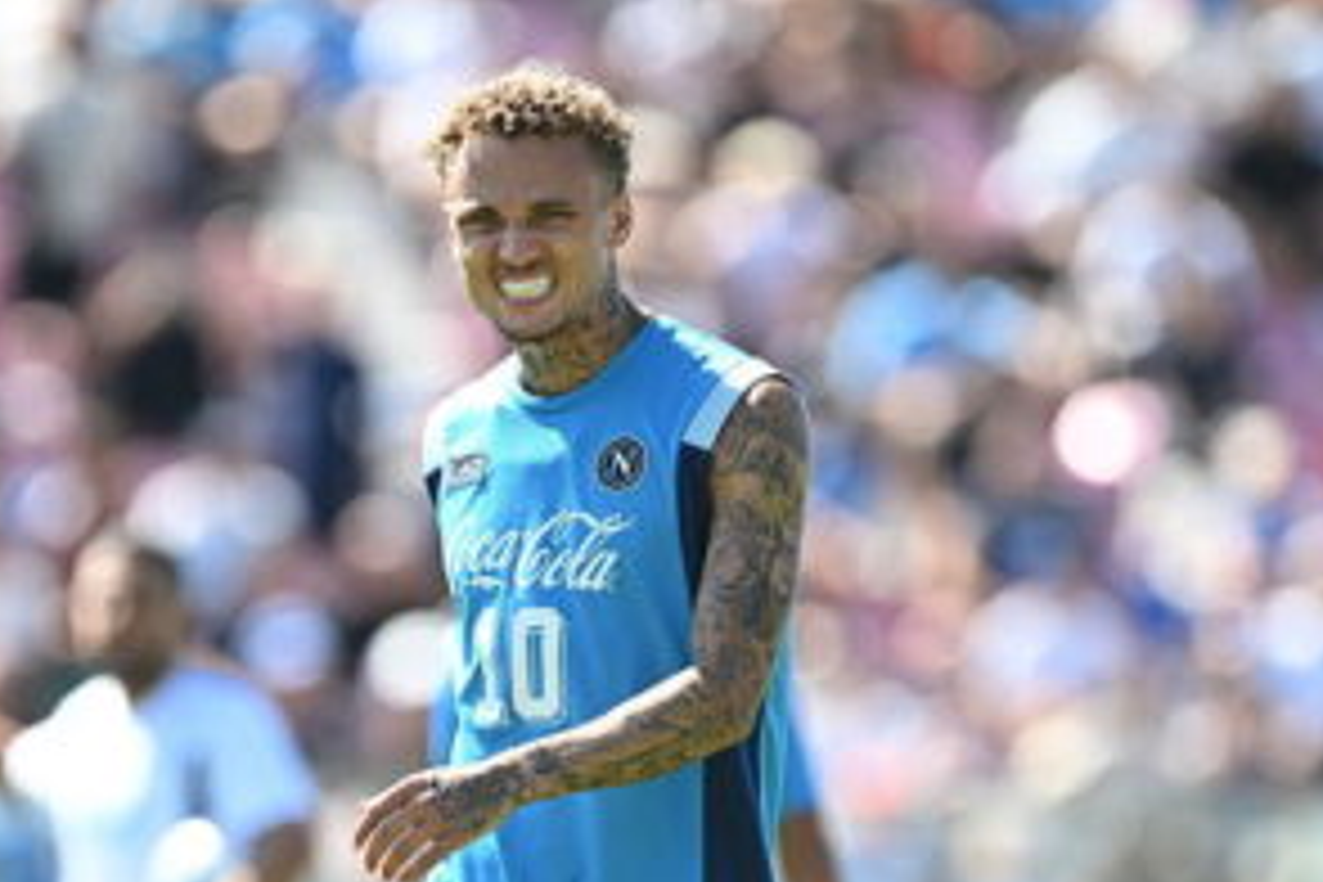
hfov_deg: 3.2
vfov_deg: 2.1
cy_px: 536
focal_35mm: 653
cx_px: 464
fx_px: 23996
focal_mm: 400
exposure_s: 1/1600
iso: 500
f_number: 4
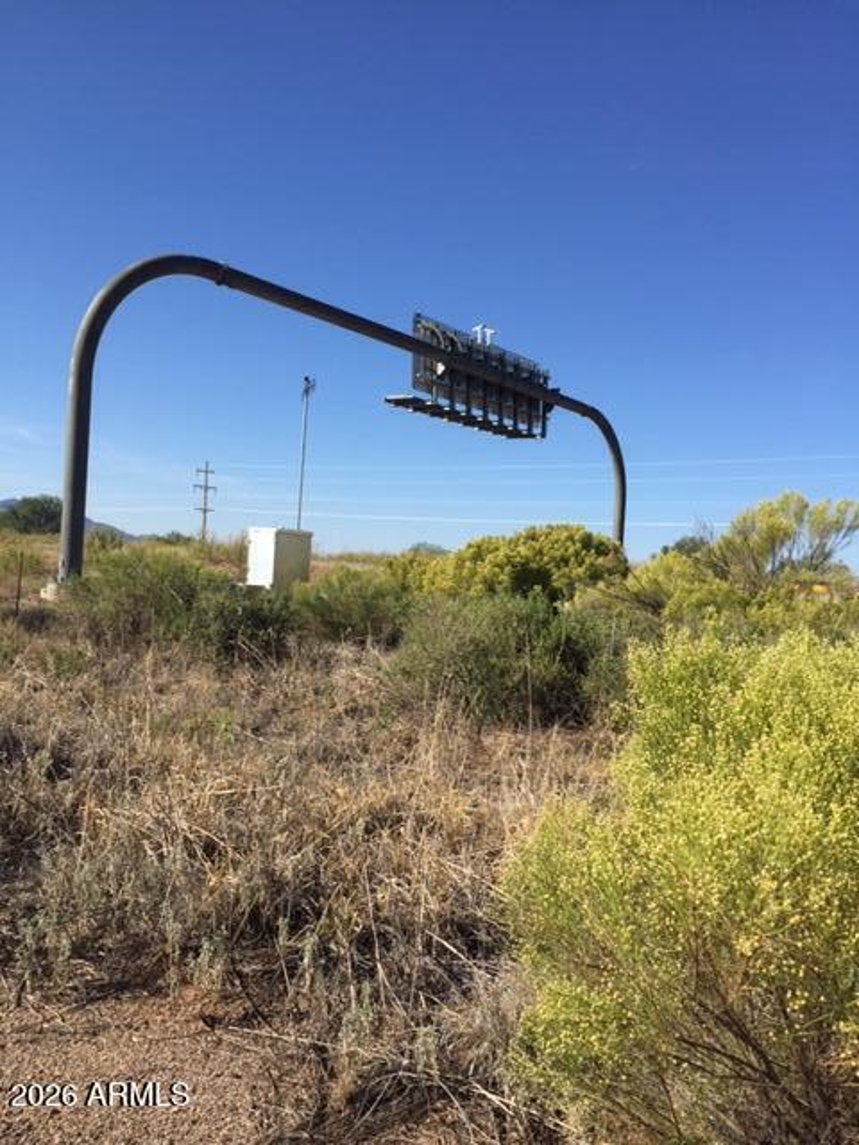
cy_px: 572
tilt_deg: -2.8
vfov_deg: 61.7
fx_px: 960
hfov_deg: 48.2
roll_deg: -4.0
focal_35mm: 29
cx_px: 430
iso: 32
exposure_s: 1/2083
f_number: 2.2
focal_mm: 4.15
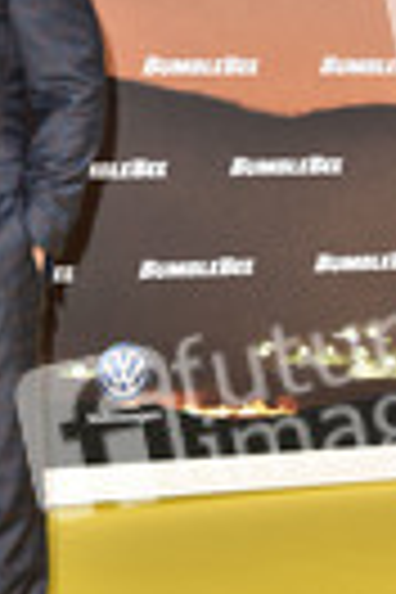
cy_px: 189
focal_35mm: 133
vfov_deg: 15.4
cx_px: -162
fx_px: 2194
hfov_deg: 10.0
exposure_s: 1/250
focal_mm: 44
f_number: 5.6
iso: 400
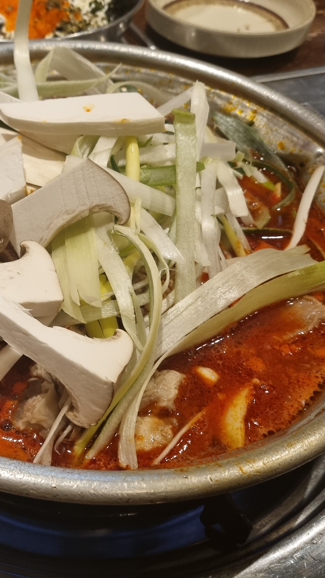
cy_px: 289
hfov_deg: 30.4
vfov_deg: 52.8
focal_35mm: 38
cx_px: 64
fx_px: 582
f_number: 1.8
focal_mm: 5.4
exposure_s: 1/40
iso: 320
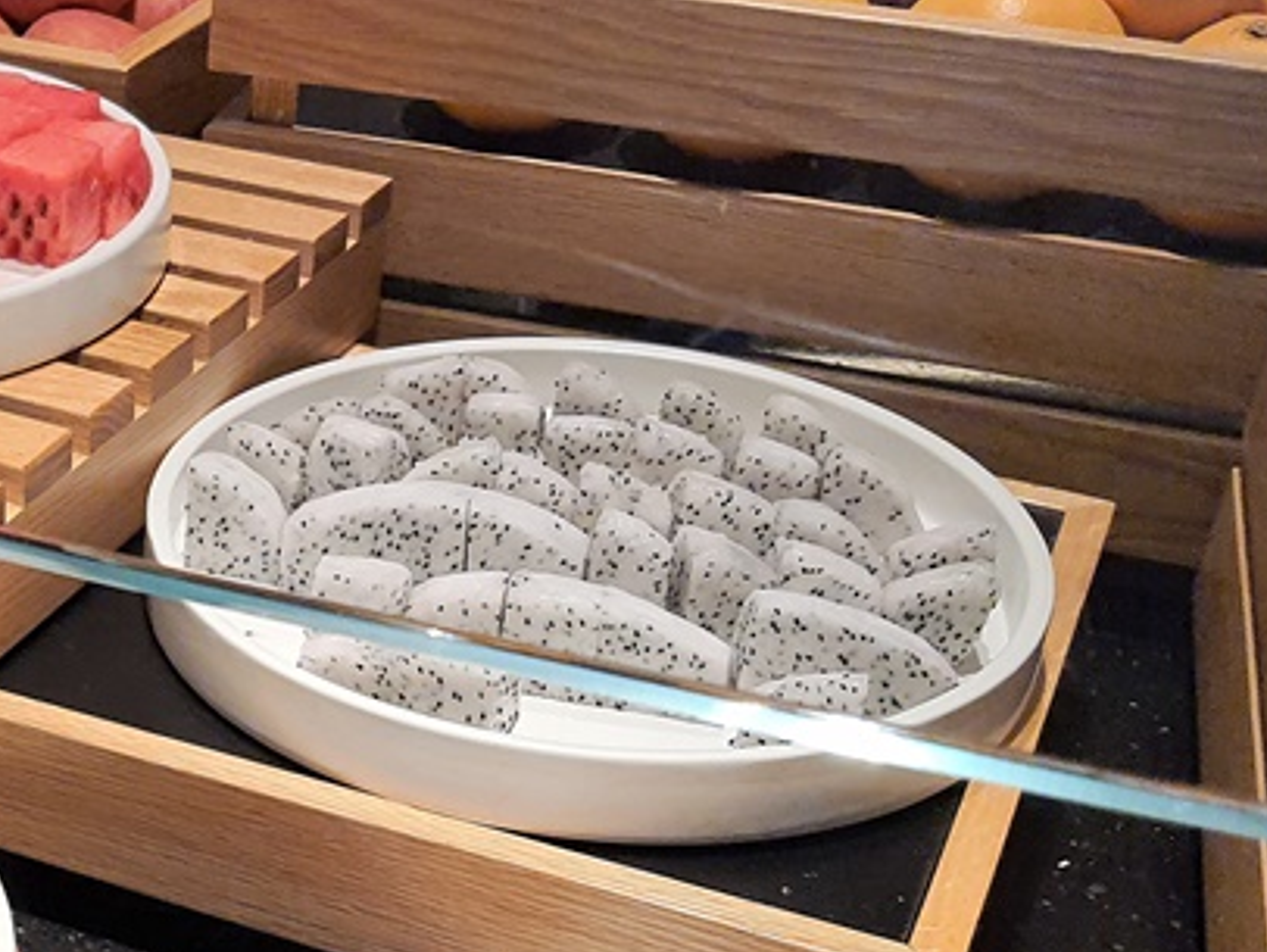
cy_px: 768
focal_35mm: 64
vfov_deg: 22.6
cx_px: -178
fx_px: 2344
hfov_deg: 27.3
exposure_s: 1/120
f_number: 1.7
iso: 200
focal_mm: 4.32
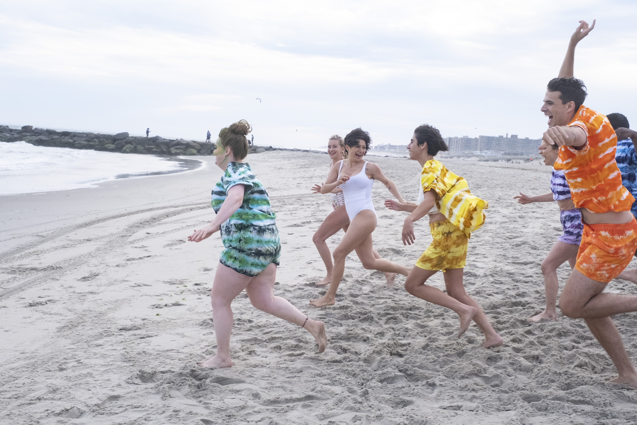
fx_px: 725
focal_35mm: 41
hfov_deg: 47.4
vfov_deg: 32.6
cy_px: 212
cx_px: 318
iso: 2000
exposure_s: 1/640
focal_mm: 27.4
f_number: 5.6
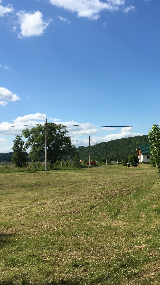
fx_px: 324
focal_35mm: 43
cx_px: 140
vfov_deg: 47.4
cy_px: 140
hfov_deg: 26.9
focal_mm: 4.15
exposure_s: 1/2262
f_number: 2.2
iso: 25
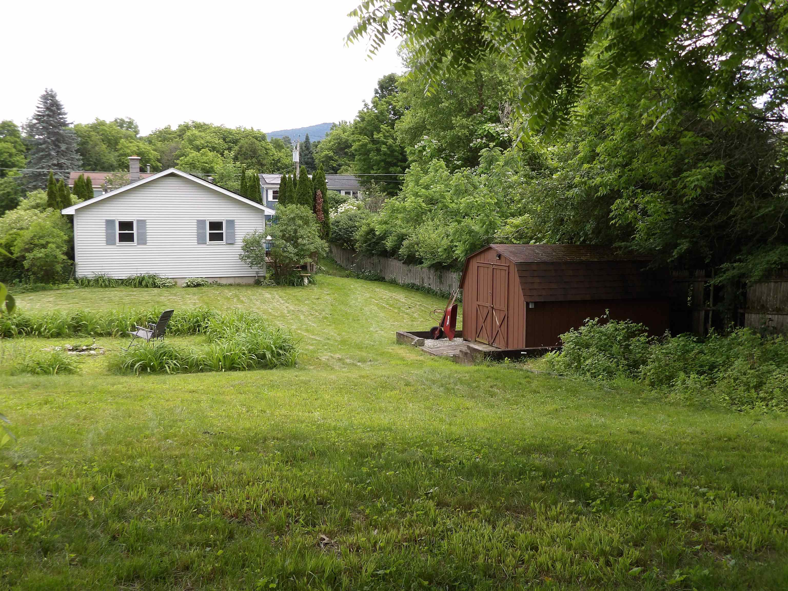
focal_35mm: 33
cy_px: 296
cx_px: 394
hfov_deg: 55.4
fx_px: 751
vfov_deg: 42.9
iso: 100
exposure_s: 1/336
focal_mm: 5.9
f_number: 3.6
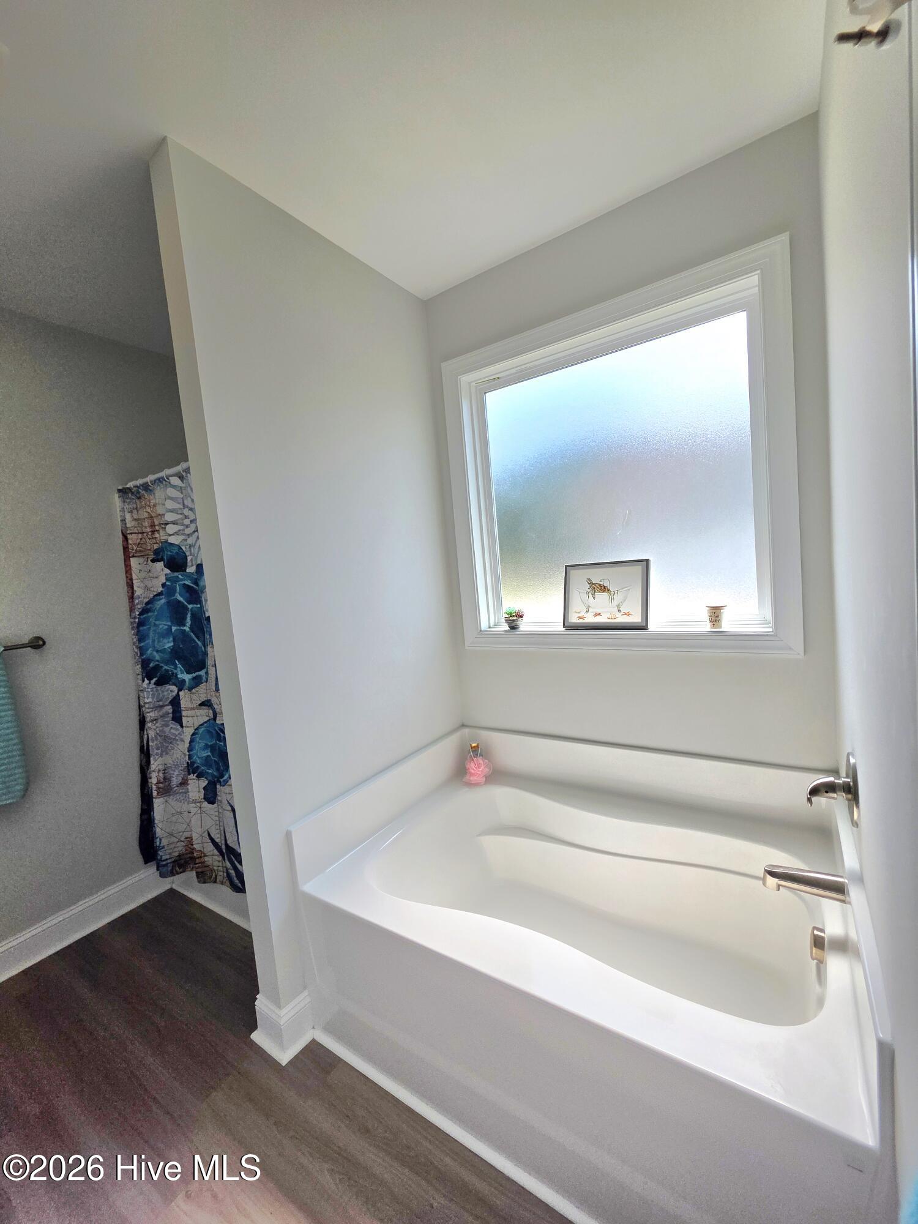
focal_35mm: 13
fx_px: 460
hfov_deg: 89.9
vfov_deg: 106.2
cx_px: 459
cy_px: 612
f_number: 1.9
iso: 40
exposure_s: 1/1250
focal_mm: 2.2
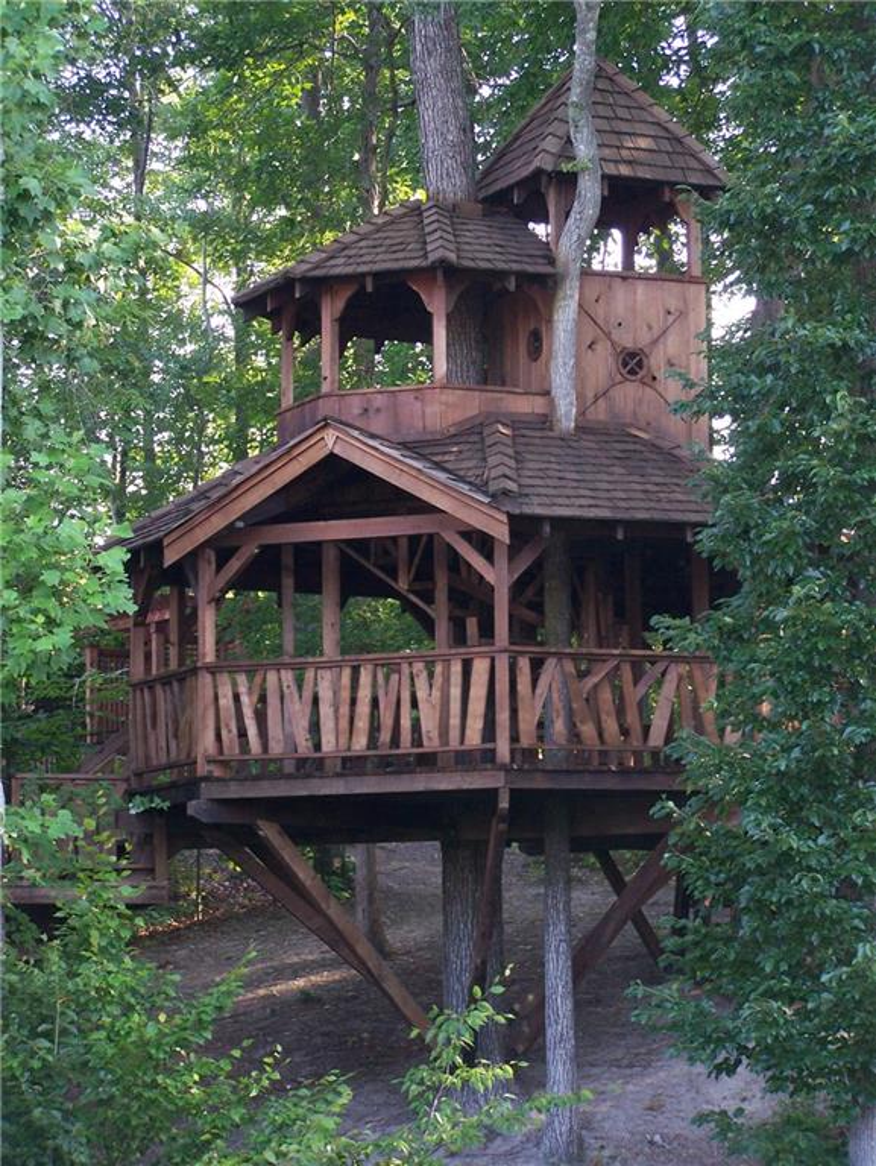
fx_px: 3539
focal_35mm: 105
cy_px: 583
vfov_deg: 18.7
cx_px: 438
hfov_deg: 14.1
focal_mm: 17.5
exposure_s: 1/100
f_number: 3.2
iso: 160
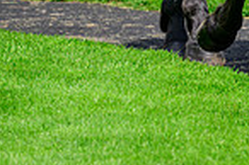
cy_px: -157
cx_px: 312
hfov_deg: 1.8
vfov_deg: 1.2
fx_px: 7980
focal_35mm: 1155
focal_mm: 290
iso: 400
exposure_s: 1/1600
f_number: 5.3
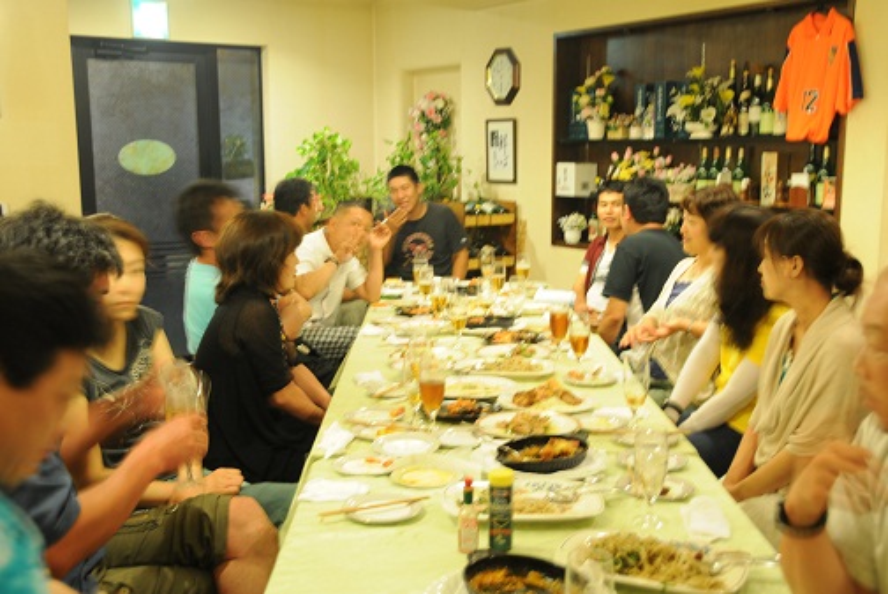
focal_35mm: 42
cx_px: 444
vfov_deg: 32.0
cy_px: 297
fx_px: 1037
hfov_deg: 46.4
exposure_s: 1
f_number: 4
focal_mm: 28
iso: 200
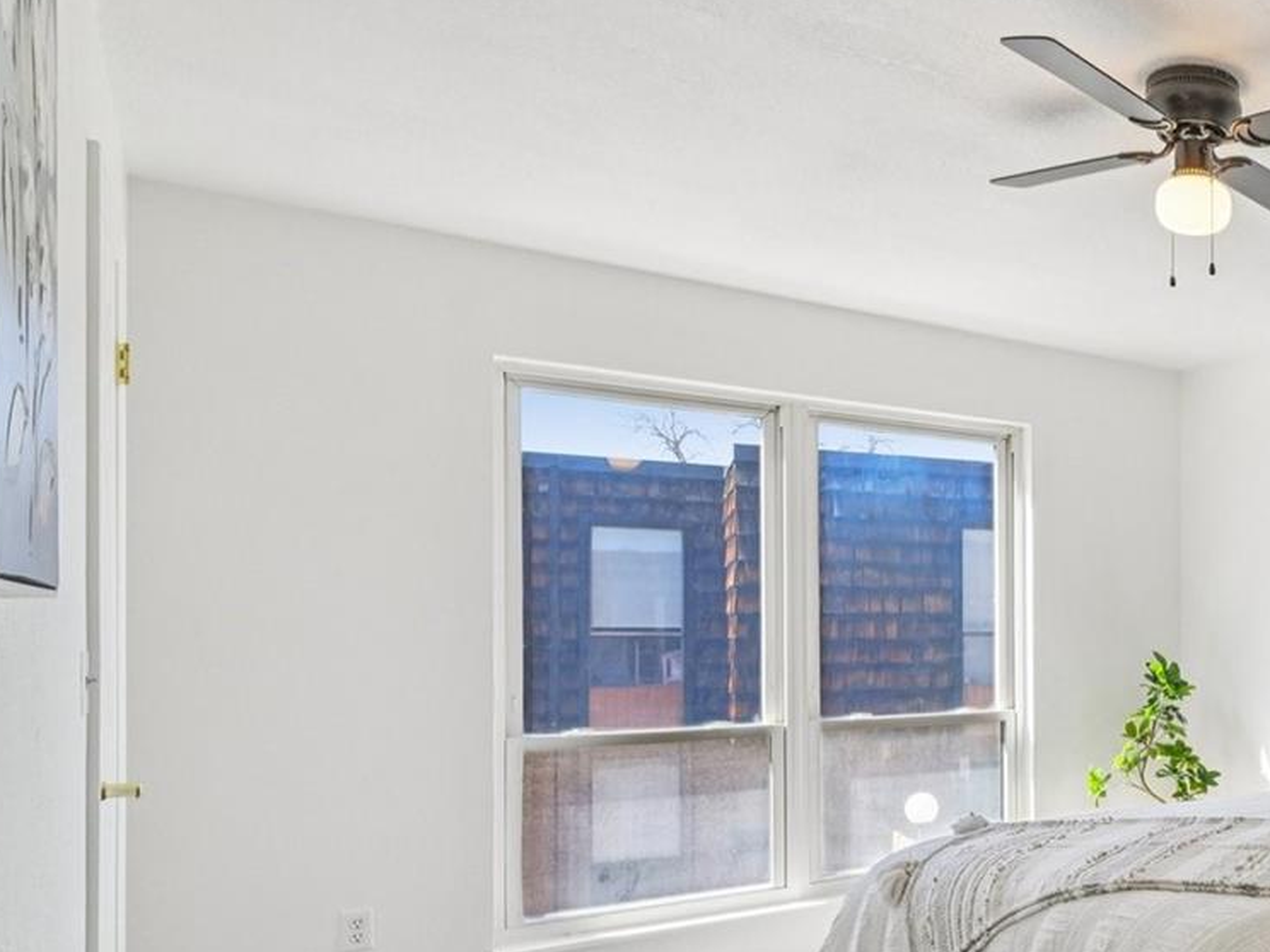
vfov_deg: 44.7
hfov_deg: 46.1
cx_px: 1342
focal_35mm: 31
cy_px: 640
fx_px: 1137
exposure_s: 1/25
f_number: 8
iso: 800
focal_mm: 10
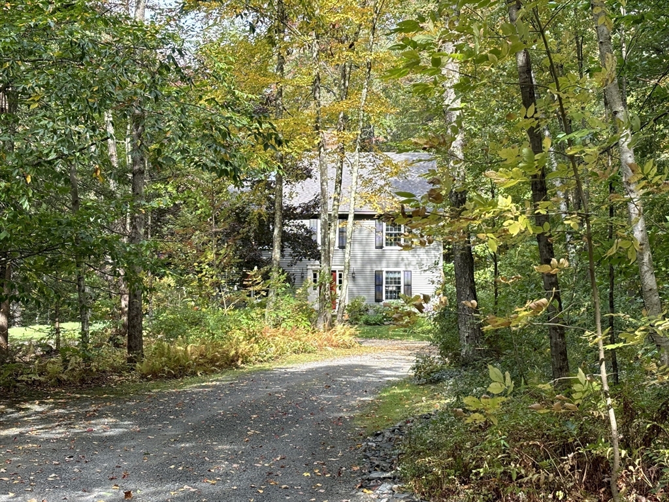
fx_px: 1005
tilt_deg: +0.5
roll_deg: -1.6
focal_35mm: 52
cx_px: 334
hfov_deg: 36.8
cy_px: 251
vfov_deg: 28.0
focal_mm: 5.96
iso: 32
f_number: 1.6
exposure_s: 1/216
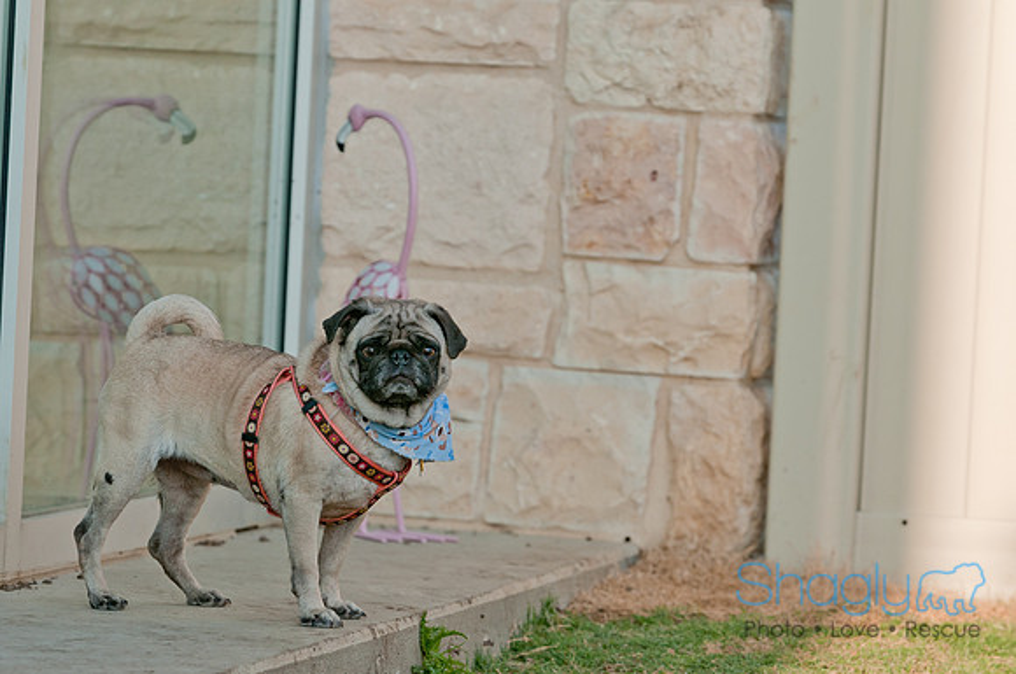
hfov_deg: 10.2
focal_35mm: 202
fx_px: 5707
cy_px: 337
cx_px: 508
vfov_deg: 6.8
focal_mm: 135
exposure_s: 1/640
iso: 250
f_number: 5
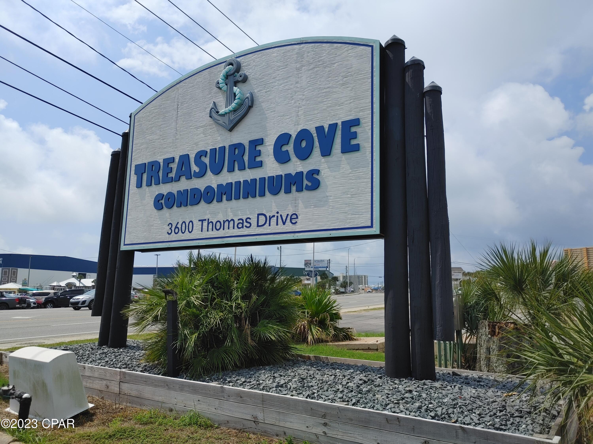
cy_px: 222
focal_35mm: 26
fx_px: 445
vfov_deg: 53.1
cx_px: 296
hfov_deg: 67.3
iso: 50
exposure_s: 1/3571
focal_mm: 5.58
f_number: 1.8
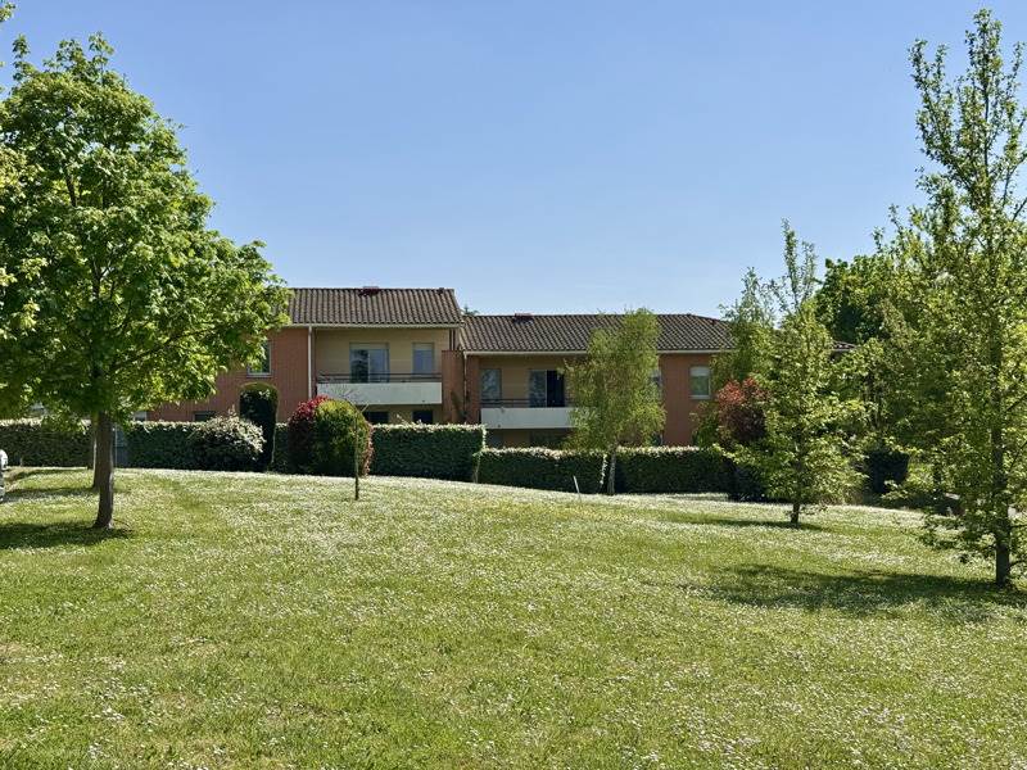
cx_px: 514
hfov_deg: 39.7
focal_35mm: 48
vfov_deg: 30.3
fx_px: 1424
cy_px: 385
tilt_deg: +2.6
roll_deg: +1.0
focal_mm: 6.76
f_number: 1.78
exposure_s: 1/7092
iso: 64
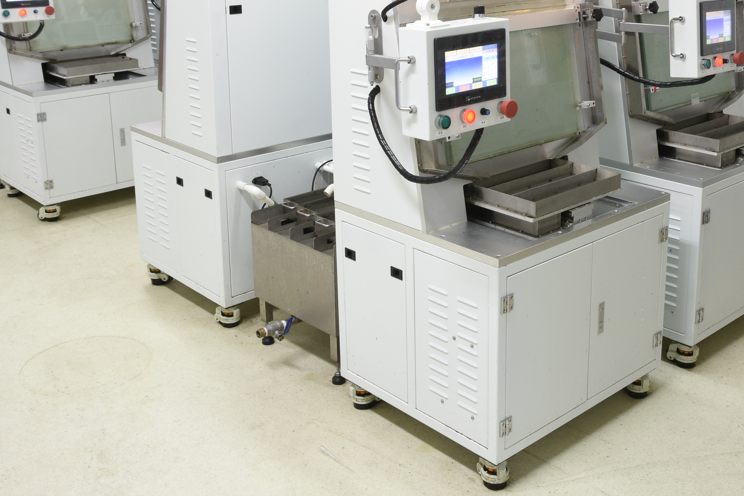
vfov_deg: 30.5
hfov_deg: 45.2
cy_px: 108
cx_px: 442
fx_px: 889
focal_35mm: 43
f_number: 10
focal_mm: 18
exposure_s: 1/1.3
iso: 200
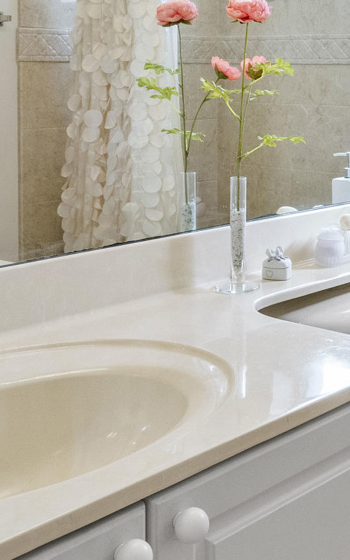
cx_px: 426
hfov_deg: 20.8
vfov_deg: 33.6
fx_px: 886
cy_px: 78
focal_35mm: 58
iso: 1600
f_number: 11
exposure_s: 1/125
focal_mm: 16
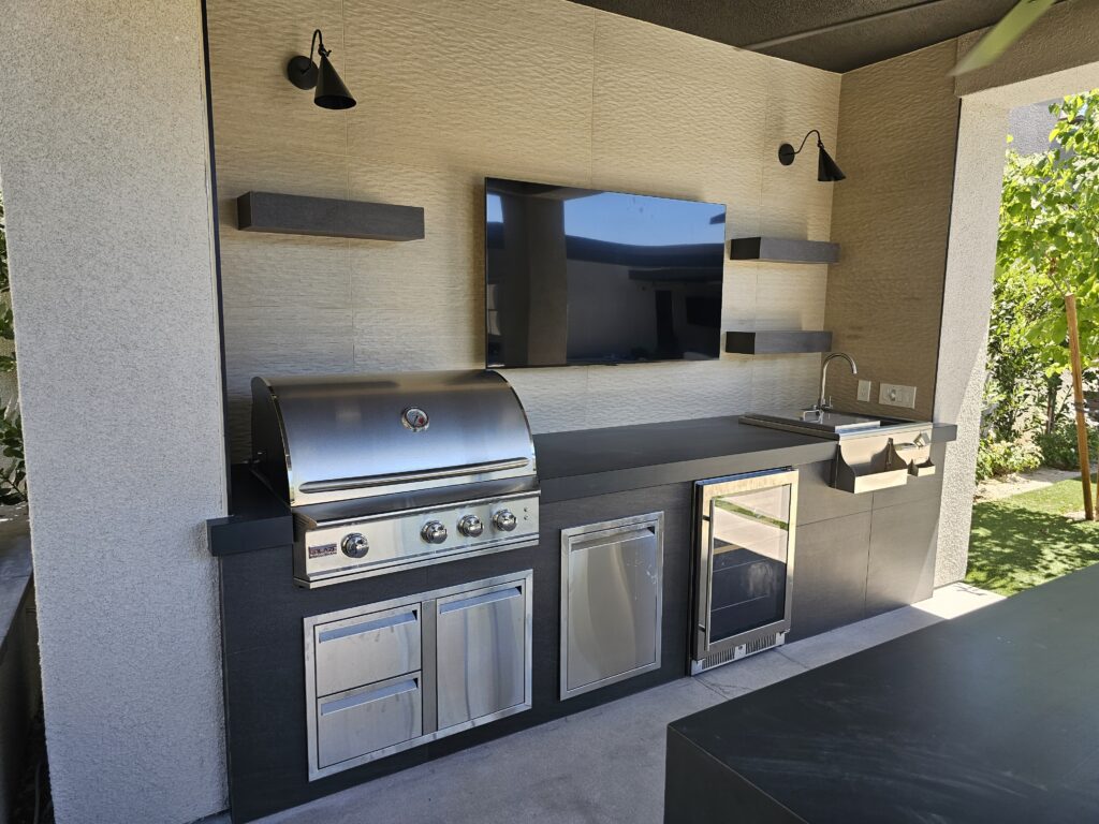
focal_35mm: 23
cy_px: 412
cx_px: 550
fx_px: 730
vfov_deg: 58.9
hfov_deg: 73.9
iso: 32
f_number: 1.7
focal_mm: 6.3
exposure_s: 1/180
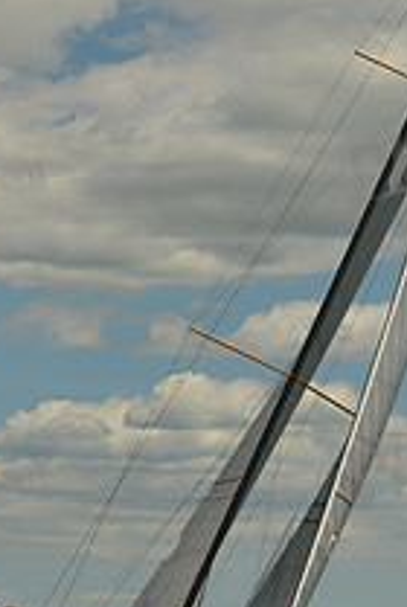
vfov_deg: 9.9
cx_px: 196
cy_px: 322
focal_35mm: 208
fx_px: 3515
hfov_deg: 6.6
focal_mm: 75
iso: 400
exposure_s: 1/800
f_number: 9
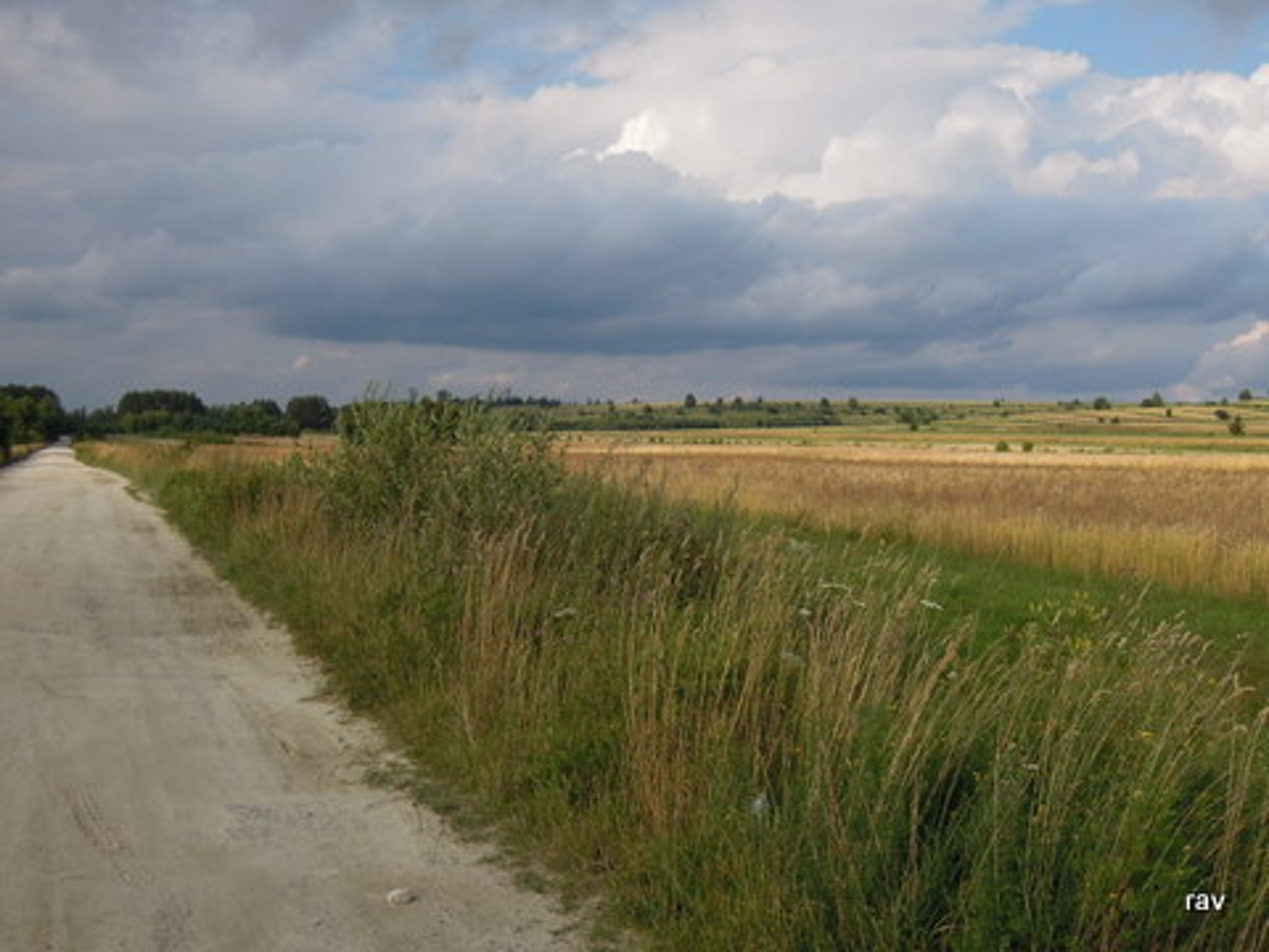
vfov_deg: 32.2
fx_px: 1650
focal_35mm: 45
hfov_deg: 42.1
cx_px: 634
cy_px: 476
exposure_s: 1/1250
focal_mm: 8.1
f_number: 3.5
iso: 160
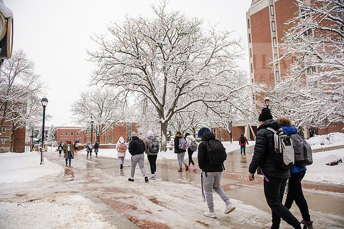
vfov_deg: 53.2
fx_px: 229
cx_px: 172
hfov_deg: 73.7
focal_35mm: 24
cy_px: 114
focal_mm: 24
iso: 125
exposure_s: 1/400
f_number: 3.5
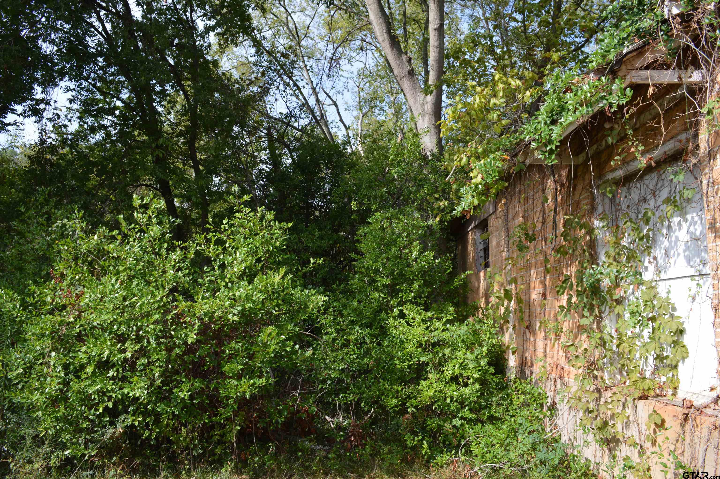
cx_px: 360
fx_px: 539
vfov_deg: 47.8
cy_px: 240
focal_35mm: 27
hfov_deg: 67.4
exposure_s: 1/160
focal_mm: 18
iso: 100
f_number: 6.3
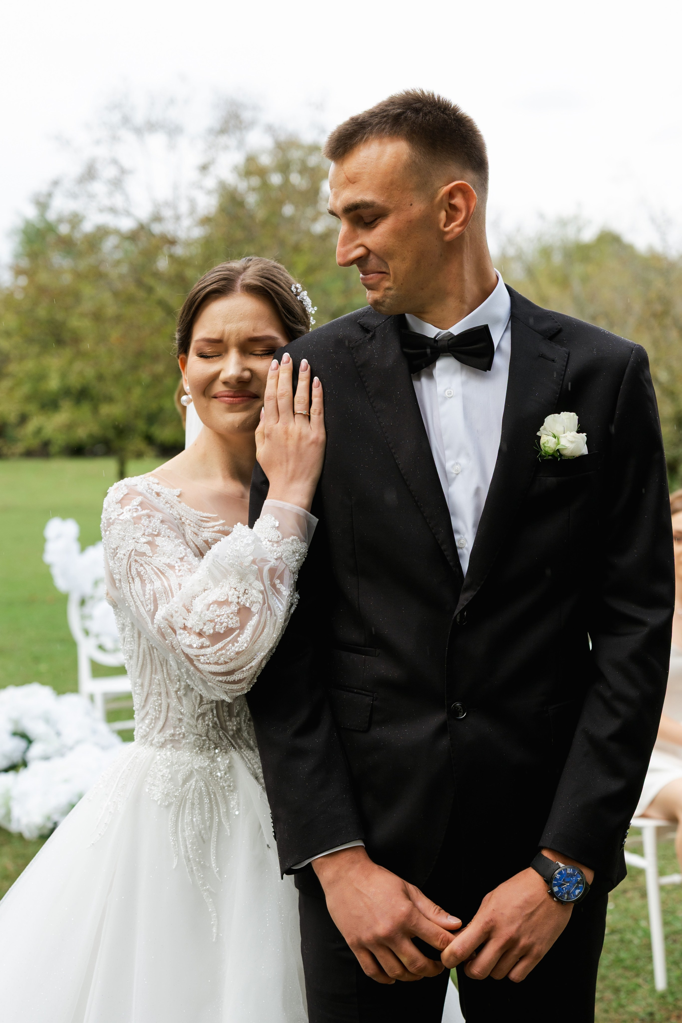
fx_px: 1364
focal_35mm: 48
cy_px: 512
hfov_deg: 28.1
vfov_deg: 41.1
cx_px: 341
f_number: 3.5
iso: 125
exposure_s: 1/500
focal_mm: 48
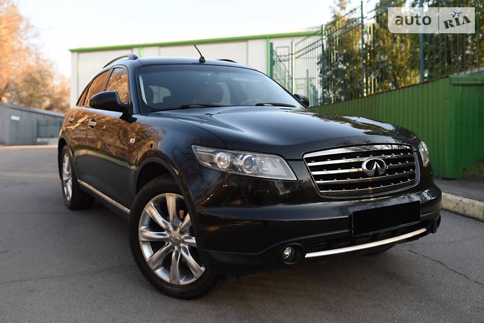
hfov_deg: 54.4
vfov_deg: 37.9
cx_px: 242
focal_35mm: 35
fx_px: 471
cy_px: 162
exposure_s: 1/250
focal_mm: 35
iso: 100
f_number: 3.2
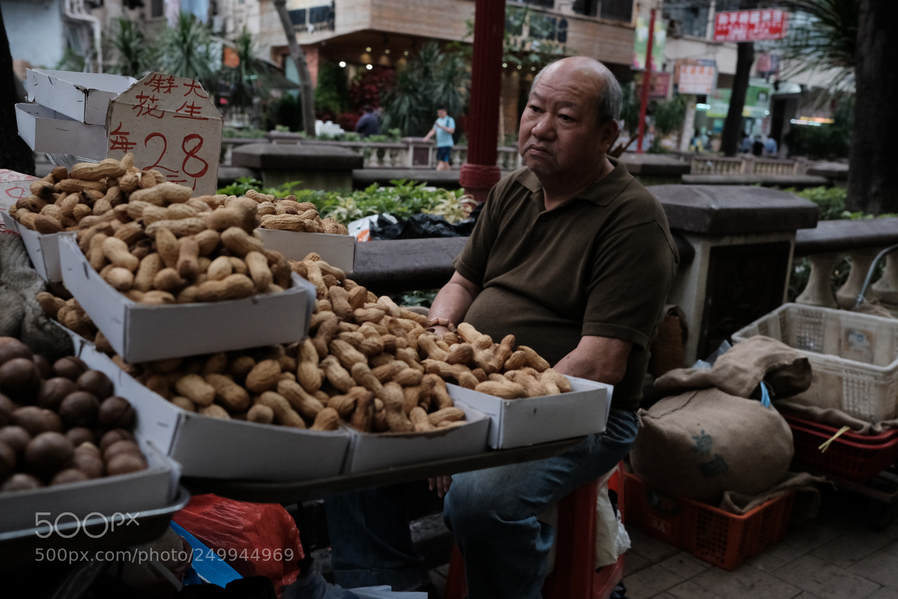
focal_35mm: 35
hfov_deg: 54.4
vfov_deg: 37.9
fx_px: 873
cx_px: 449
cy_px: 300
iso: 2000
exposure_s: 1/1000
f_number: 4
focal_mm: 23
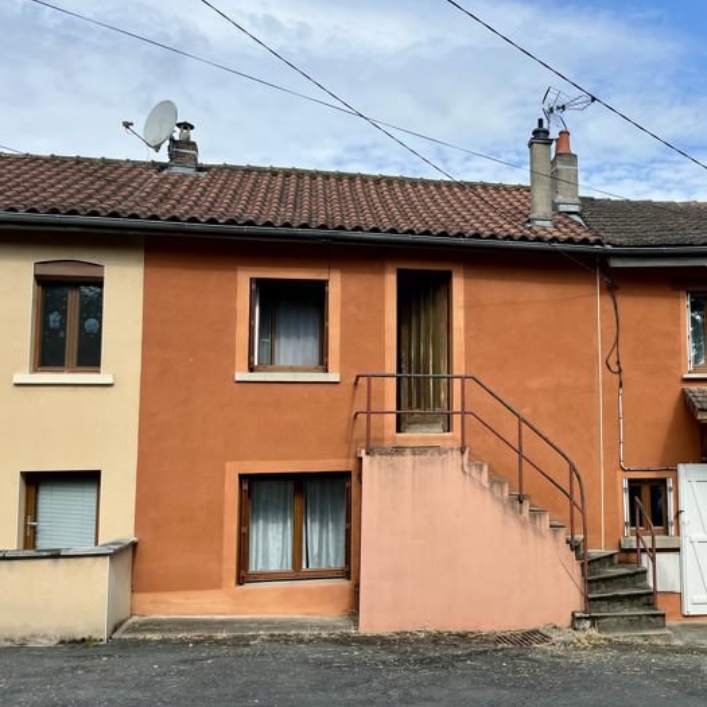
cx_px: 537
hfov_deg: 45.4
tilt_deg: +3.3
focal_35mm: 35
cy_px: 369
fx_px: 809
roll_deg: +1.3
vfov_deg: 47.2
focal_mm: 5.1
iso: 50
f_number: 1.6
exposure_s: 1/2358
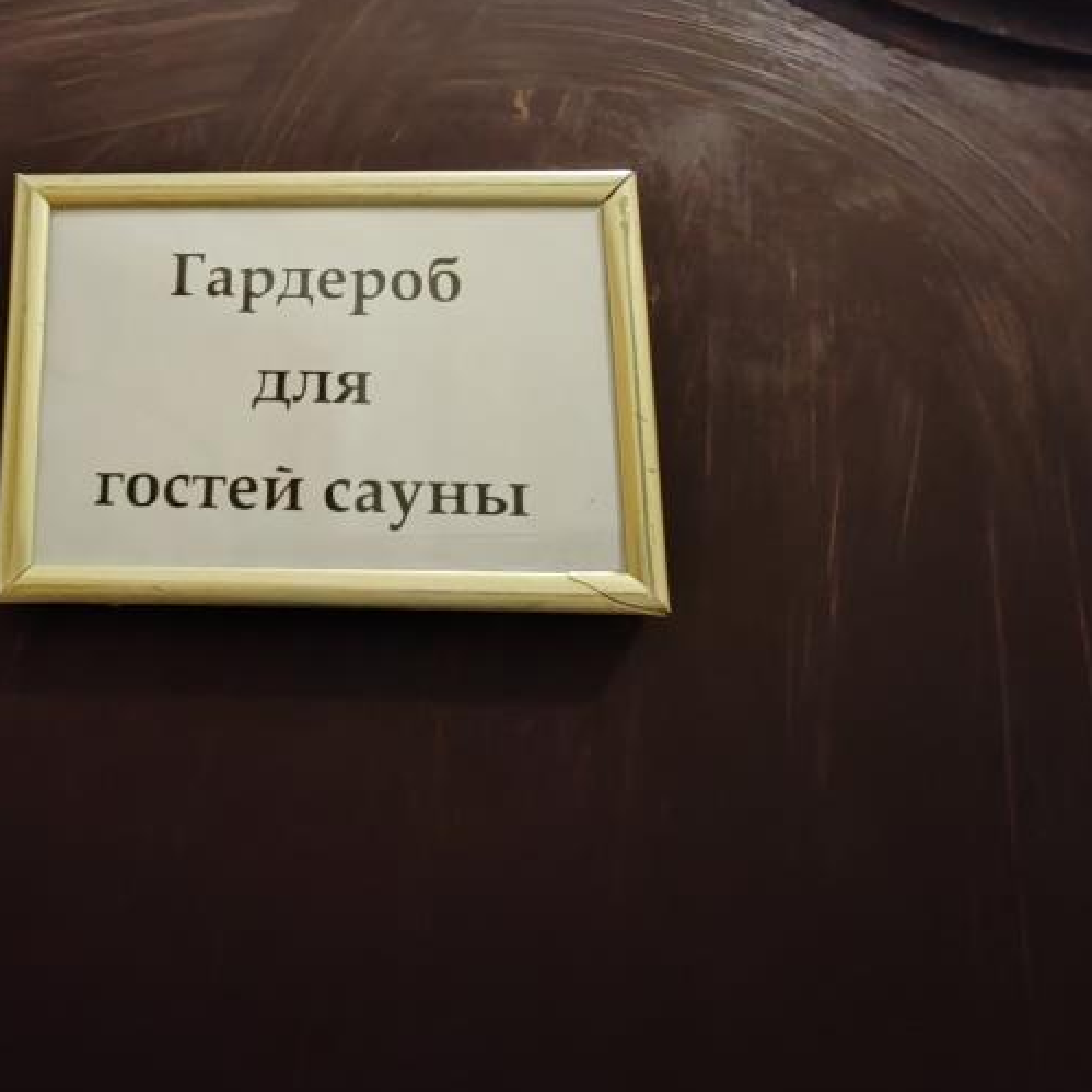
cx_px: 293
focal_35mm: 29
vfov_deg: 54.1
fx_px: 1035
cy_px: 335
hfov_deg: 53.5
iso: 1250
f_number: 2.2
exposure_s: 1/20
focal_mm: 1.96
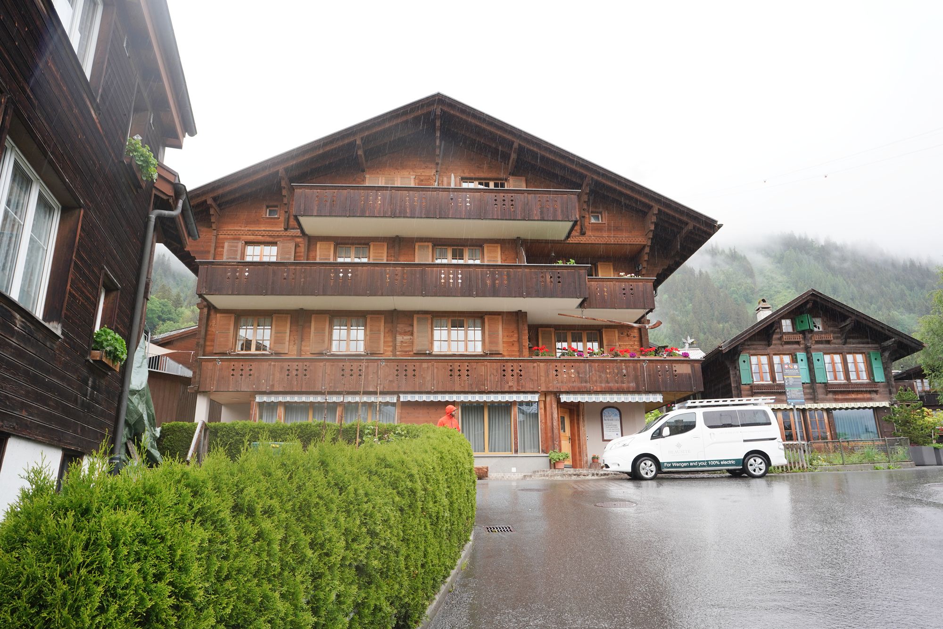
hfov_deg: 73.7
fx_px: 629
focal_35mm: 24
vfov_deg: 53.1
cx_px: 472
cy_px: 314
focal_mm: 24
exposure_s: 1/100
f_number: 7.1
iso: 400
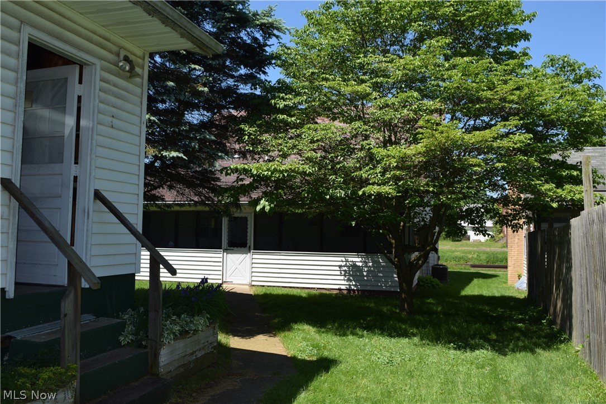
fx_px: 555
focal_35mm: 33
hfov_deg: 57.2
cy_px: 202
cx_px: 303
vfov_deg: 40.0
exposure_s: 1/200
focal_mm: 22
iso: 100
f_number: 8
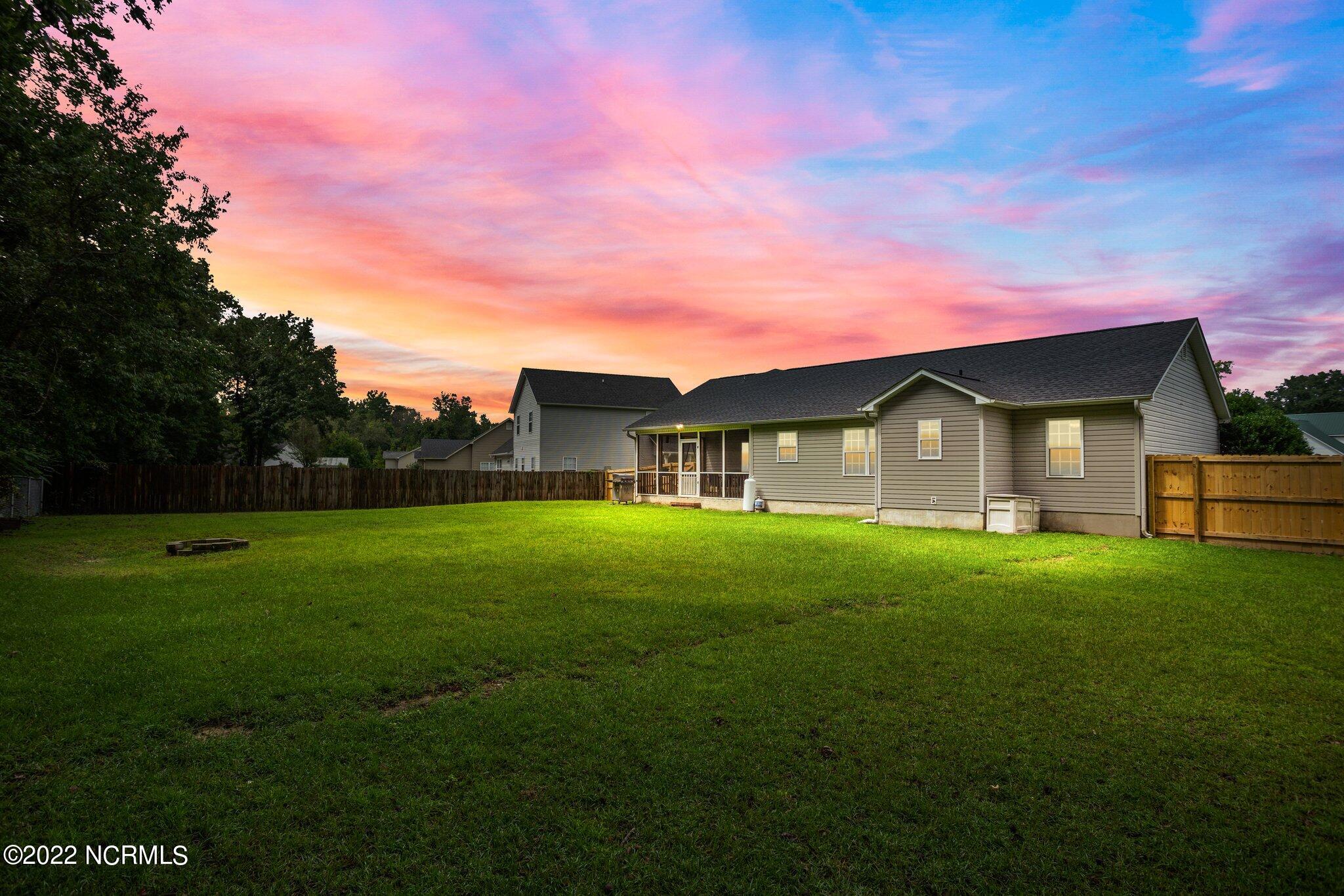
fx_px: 709
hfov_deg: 86.9
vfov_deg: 64.5
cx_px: 672
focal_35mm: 19
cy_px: 448
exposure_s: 1/800
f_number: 8
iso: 125
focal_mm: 19
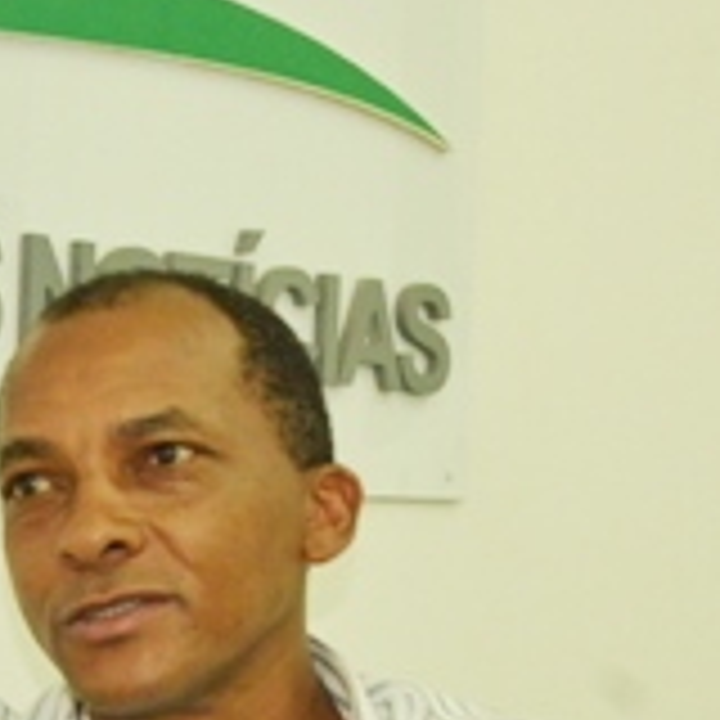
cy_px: 749
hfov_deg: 12.3
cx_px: -79
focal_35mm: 140
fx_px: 3283
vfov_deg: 12.3
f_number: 9
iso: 2500
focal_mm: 31
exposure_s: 1/125
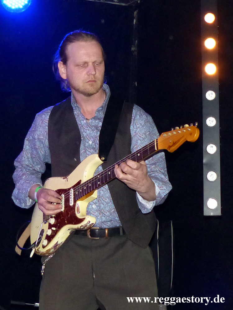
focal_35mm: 32
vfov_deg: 56.8
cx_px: 116
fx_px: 287
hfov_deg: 44.2
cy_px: 155
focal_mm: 5.7
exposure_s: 1/160
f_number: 2.8
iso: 400
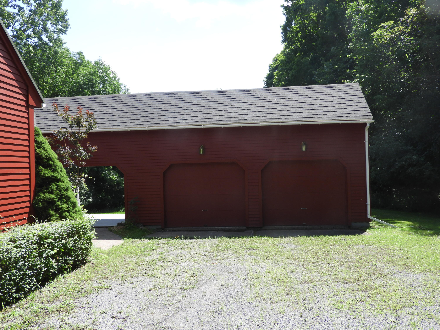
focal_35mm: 30
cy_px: 165
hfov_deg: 60.0
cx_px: 220
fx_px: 381
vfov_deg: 46.8
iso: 100
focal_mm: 5.4
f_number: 3.5
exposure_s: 1/400
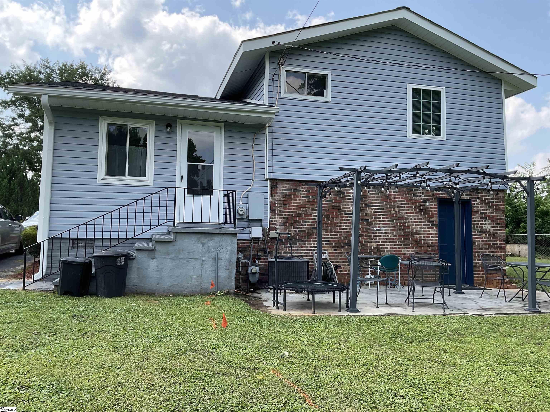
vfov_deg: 48.2
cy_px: 206
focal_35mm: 29
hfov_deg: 61.7
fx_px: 461
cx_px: 275
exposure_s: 1/540
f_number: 1.8
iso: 16
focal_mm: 3
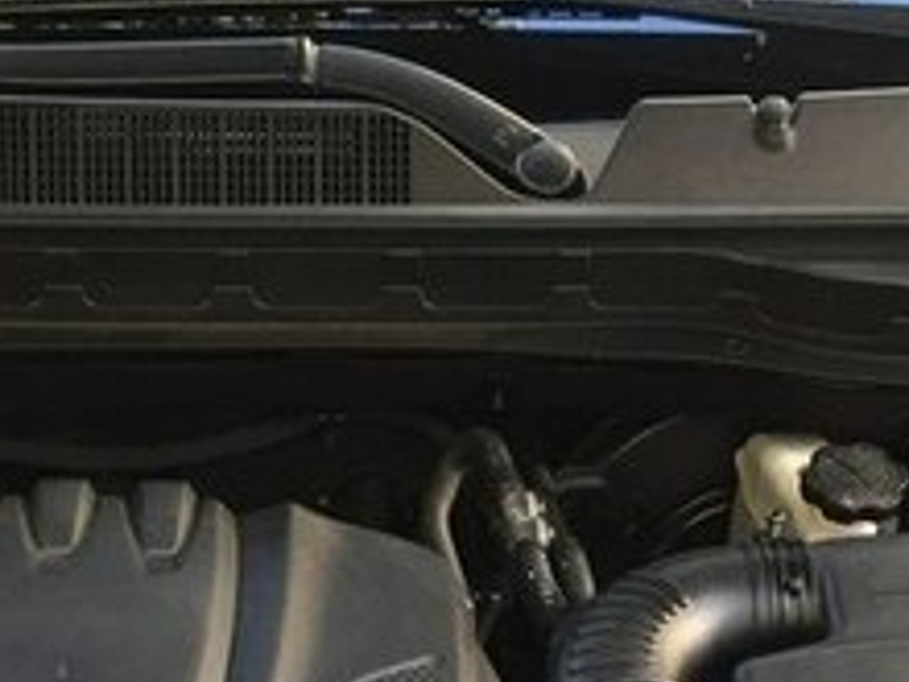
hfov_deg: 22.4
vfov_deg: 15.7
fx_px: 2285
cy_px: 998
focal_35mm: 87
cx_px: 322
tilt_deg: -45.6
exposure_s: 1/33
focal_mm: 4.15
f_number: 2.2
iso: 64
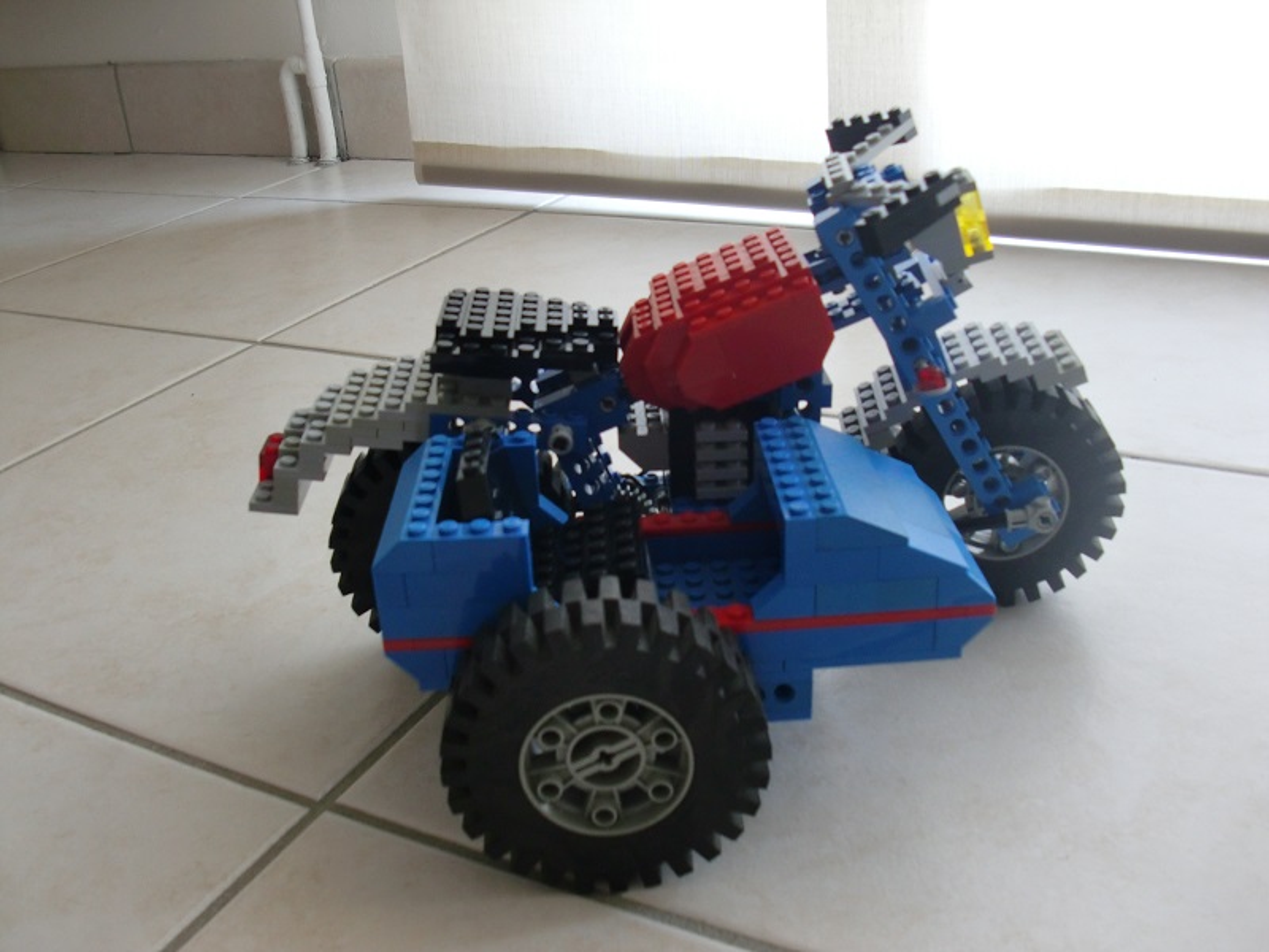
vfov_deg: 39.7
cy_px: 476
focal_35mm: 36
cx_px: 634
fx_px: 1320
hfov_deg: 51.4
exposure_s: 1/60
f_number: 2.8
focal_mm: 6.3
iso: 160
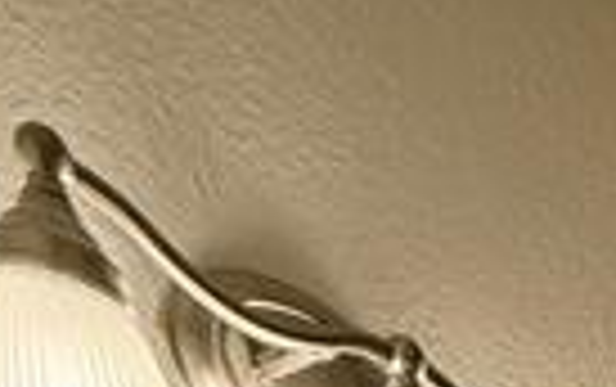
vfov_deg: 7.9
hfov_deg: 20.1
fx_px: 1395
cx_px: 1016
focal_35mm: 83
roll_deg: -0.9
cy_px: 1606
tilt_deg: -10.7
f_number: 2.2
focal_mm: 2.22
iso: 200
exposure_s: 1/120
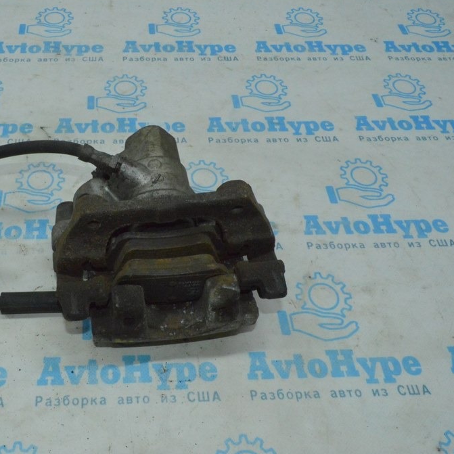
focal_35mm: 35
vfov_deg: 47.2
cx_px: 118
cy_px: 224
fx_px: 519
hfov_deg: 45.7
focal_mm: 18
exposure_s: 1/60
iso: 5000
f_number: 22
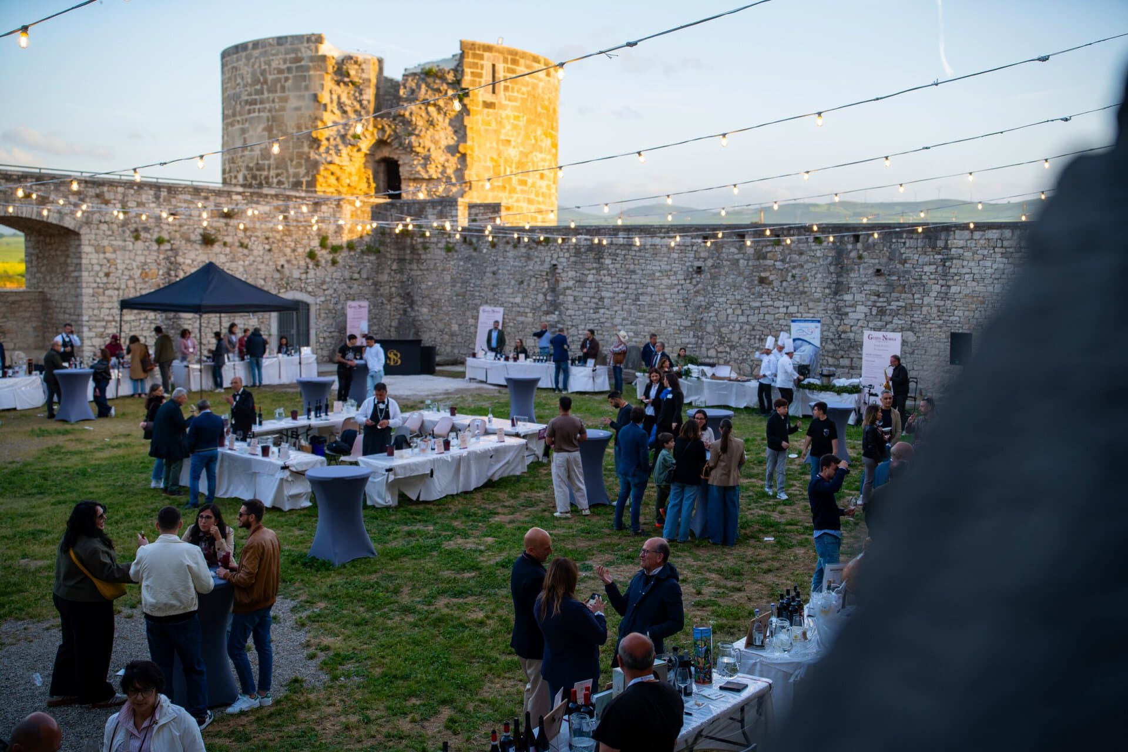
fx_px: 1097
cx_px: 564
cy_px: 376
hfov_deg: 54.4
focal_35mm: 35
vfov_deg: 37.9
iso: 200
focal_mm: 35
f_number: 2.8
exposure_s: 1/200
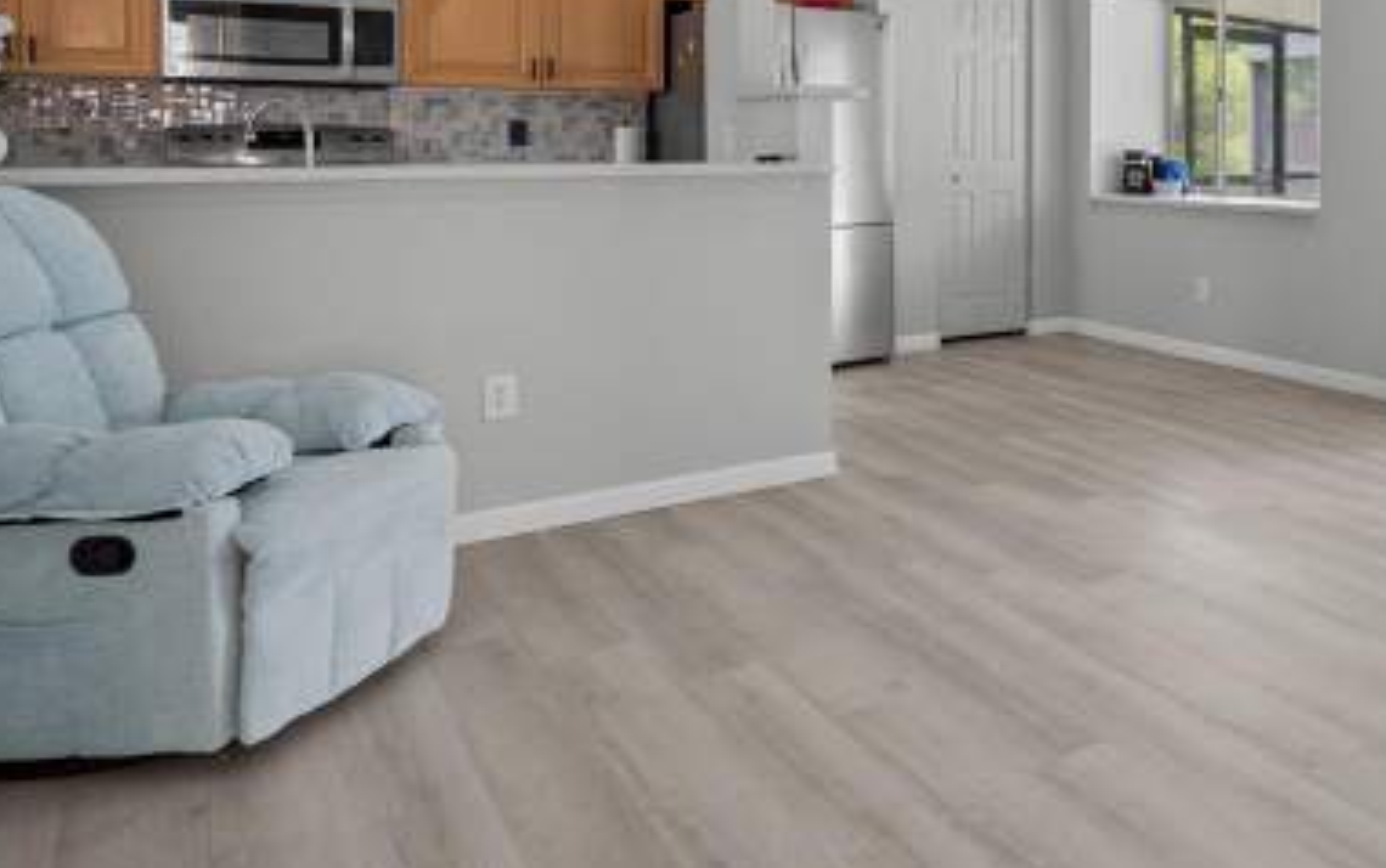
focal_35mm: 30
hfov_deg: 55.8
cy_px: 228
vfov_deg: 40.8
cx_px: 1204
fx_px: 1134
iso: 100
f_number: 4
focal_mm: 14
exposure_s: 1/2.5
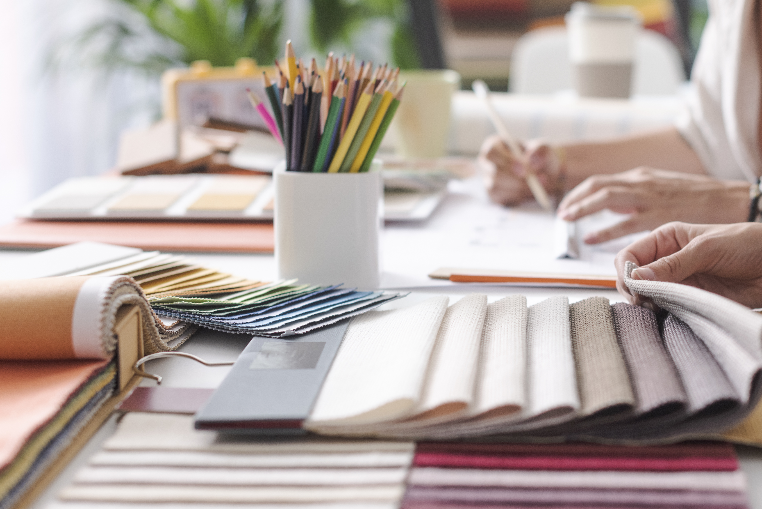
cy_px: 267
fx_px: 1588
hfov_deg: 26.9
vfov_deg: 18.2
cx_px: 486
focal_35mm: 75
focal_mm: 50
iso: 200
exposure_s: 1/40
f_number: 2.8
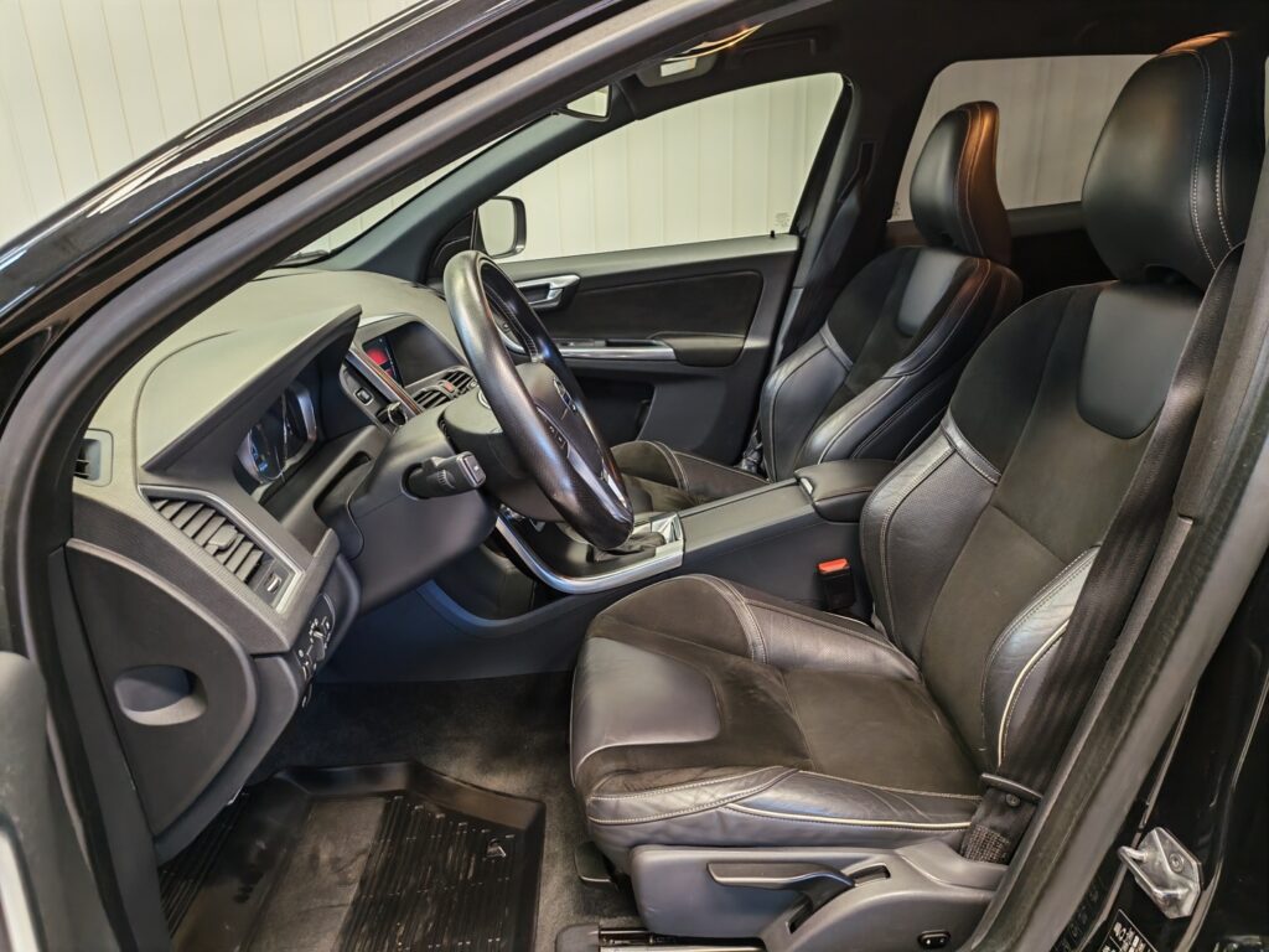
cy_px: 476
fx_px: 843
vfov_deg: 58.9
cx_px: 634
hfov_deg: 73.9
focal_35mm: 23
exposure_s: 1/50
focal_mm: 5.4
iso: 200
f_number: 1.6
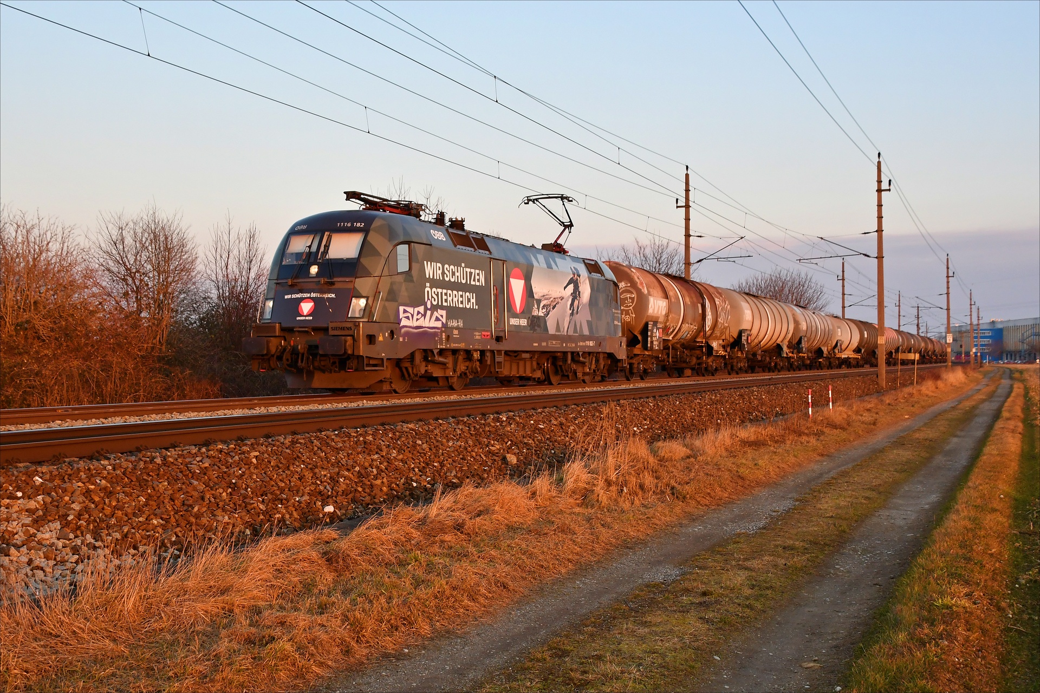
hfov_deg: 53.1
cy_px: 346
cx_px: 520
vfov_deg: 36.9
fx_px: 1040
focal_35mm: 36
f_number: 4
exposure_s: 1/1000
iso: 720
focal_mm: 24
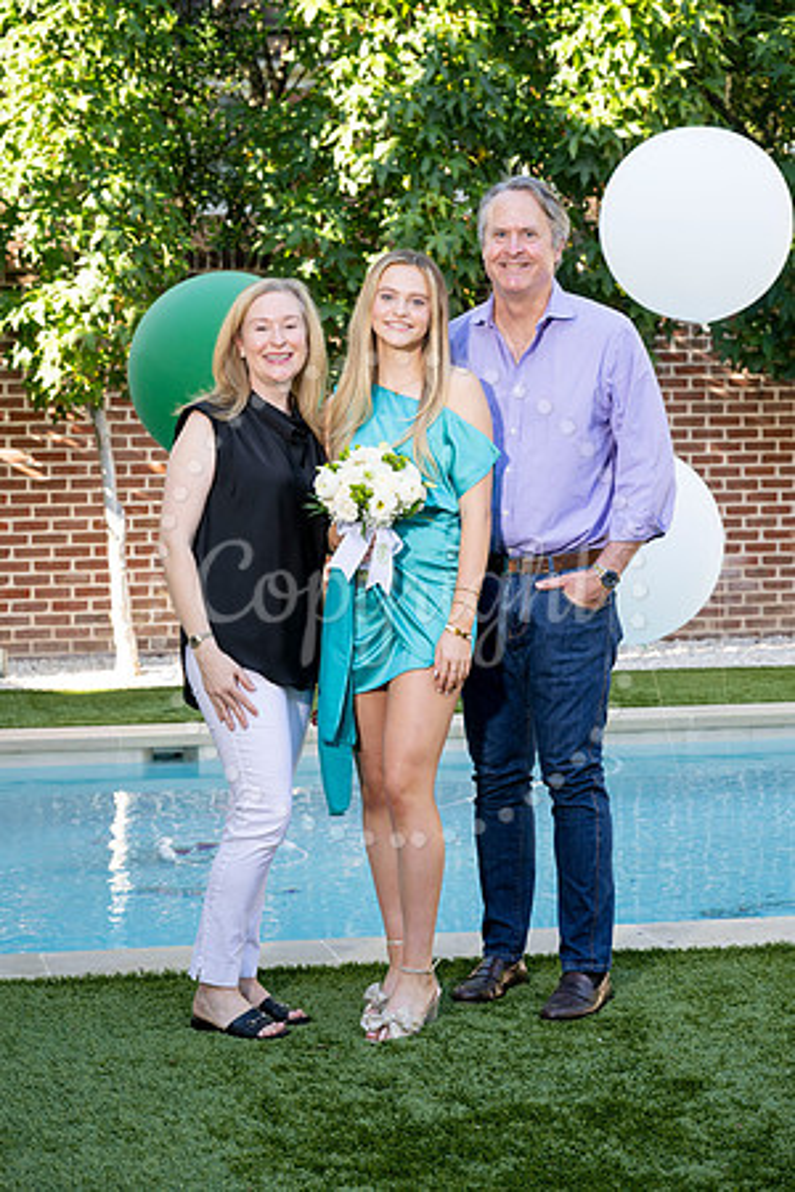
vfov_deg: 27.0
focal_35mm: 75
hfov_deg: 18.2
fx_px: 2484
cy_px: 596
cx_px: 398
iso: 400
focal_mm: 75
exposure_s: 1/200
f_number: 5.6
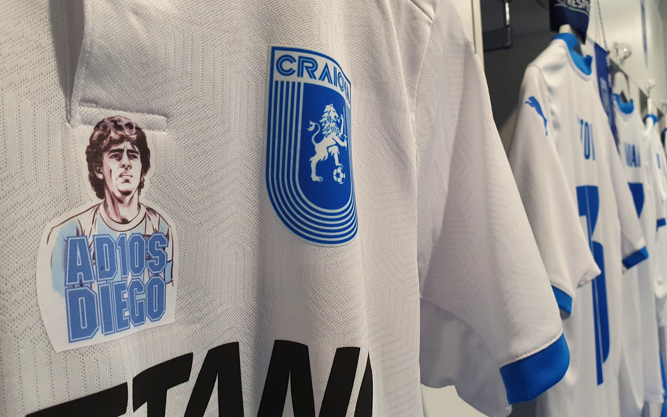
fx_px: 545
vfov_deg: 41.8
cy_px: 189
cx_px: 360
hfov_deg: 62.8
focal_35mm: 30
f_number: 2.4
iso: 250
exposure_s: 1/50
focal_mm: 4.32
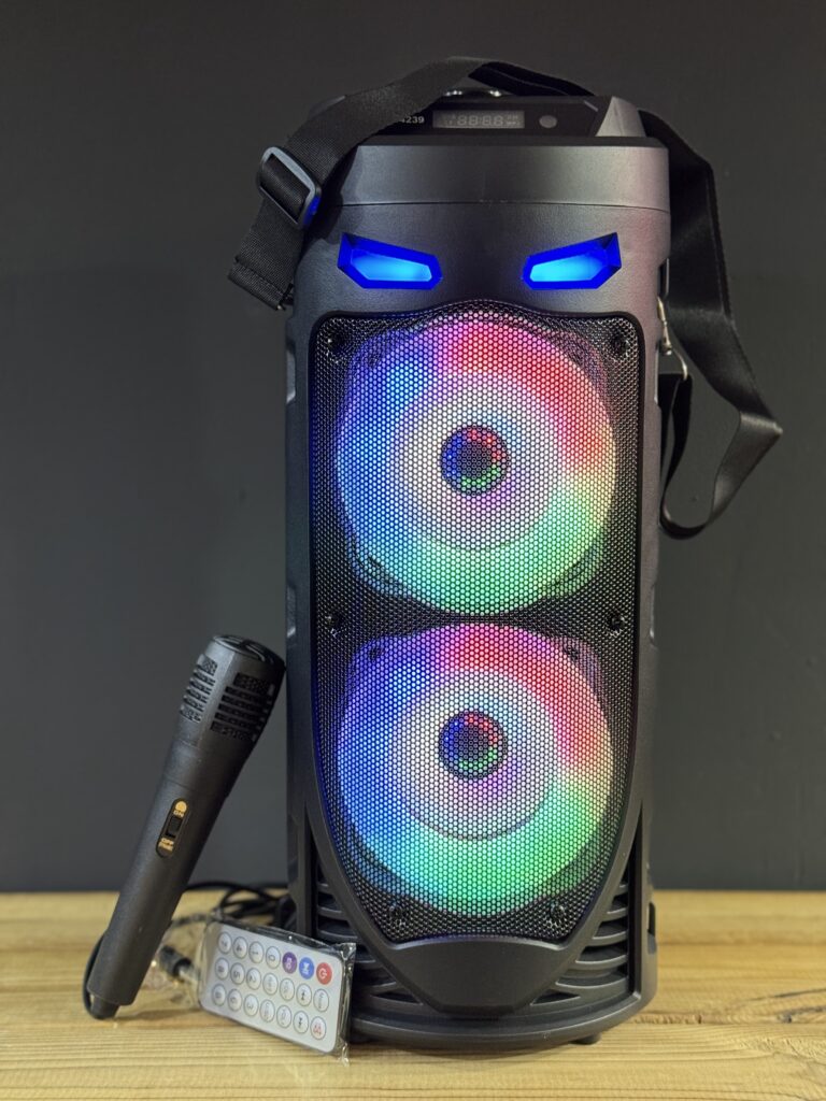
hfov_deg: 30.3
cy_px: 550
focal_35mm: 48
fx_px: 1527
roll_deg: -0.2
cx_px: 413
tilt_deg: -3.7
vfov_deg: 39.7
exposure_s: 1/33
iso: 200
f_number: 1.78
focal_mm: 6.76
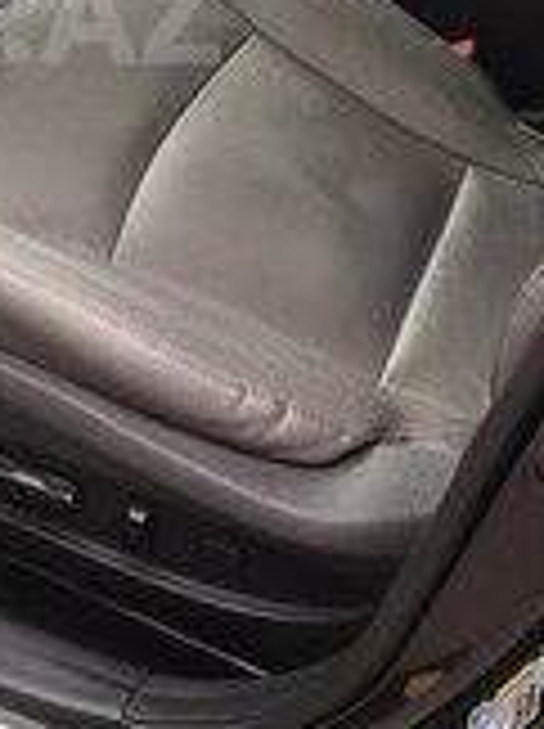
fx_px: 1870
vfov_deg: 21.3
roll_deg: +0.0
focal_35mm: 89
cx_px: -126
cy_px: 14
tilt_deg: -31.0
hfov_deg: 15.9
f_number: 2.2
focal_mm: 4.15
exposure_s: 1/50
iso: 25
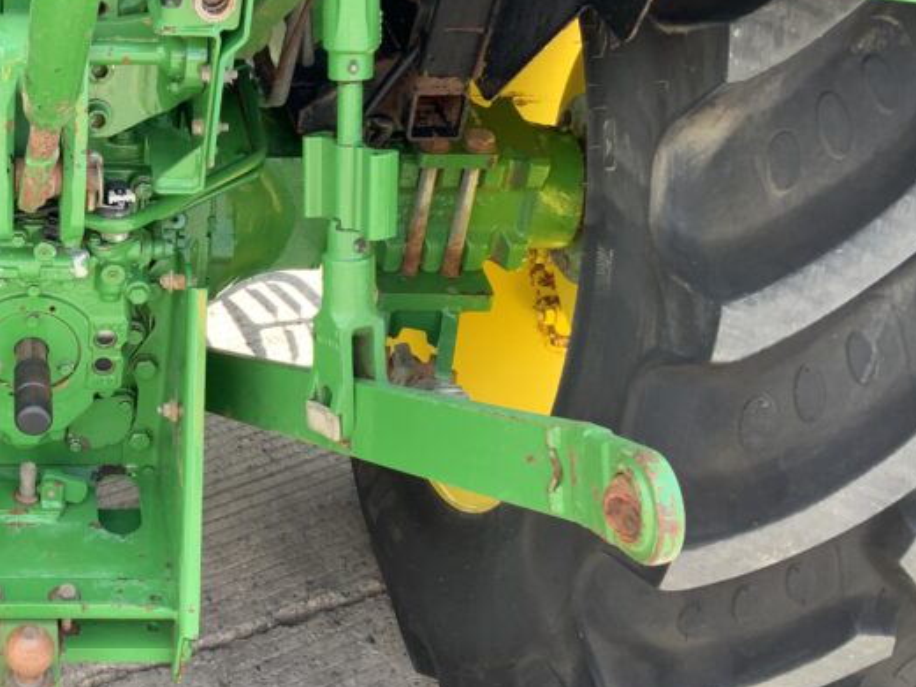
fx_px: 1509
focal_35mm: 57
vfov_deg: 25.6
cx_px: 55
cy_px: 290
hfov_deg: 31.8
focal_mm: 3
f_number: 1.8
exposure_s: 1/122
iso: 20
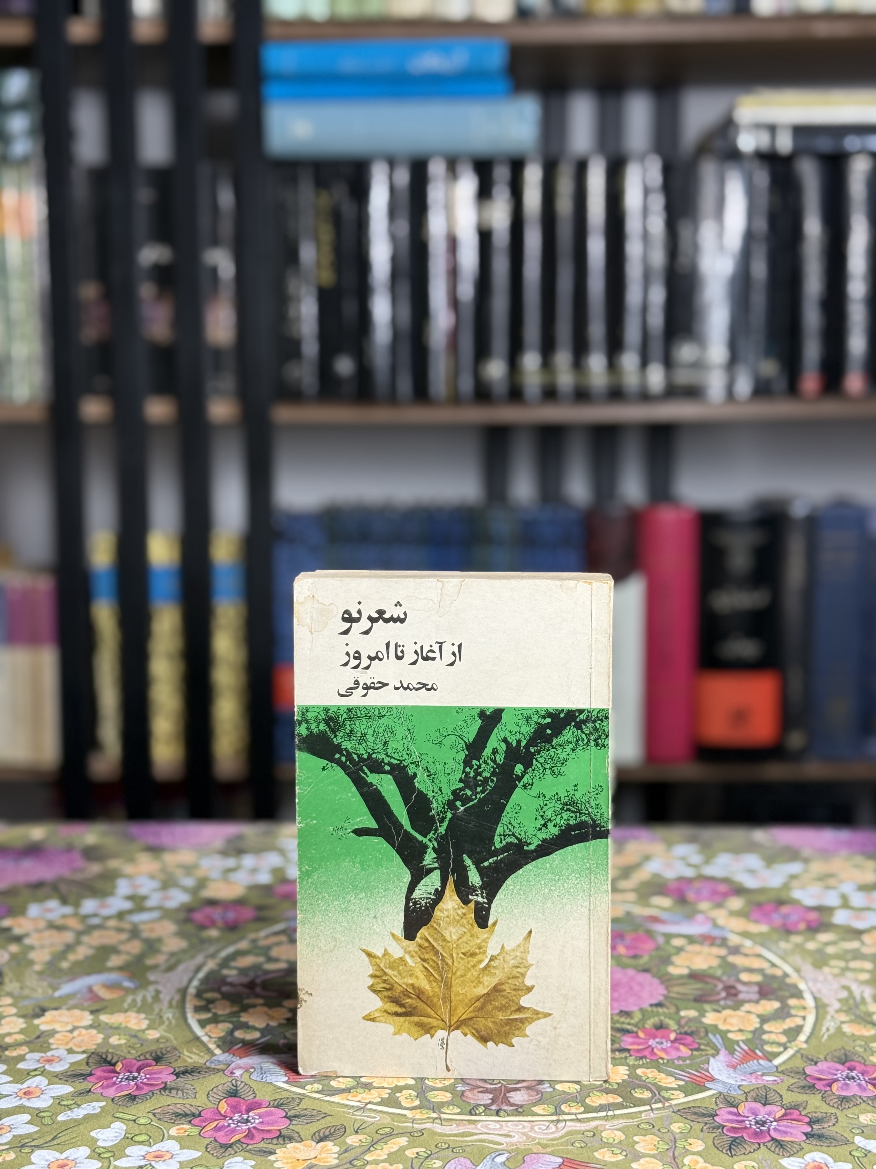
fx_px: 1620
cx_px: 438
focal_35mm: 48
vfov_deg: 39.7
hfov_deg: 30.3
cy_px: 584
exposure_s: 1/100
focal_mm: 6.76
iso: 125
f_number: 1.78
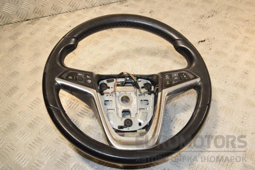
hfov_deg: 49.6
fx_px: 276
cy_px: 85
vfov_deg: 34.2
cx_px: 128
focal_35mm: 39
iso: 800
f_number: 8
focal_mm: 26
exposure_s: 1/200
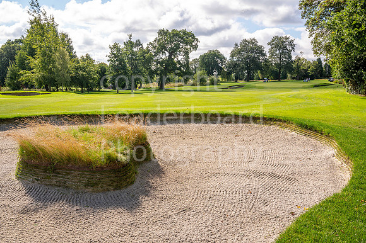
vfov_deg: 37.8
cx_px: 183
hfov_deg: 54.5
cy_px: 122
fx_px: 356
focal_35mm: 35
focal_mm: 35
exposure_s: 1/320
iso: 160
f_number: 8
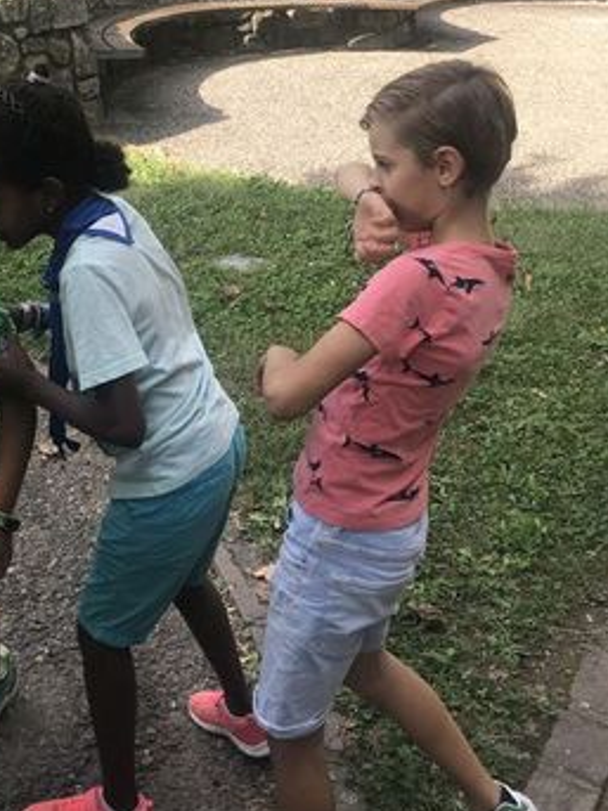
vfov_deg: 38.4
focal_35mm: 49
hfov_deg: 29.2
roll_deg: -2.2
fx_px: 1148
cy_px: 265
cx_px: 156
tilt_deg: -16.7
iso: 20
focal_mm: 3.99
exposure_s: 1/389
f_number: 1.8
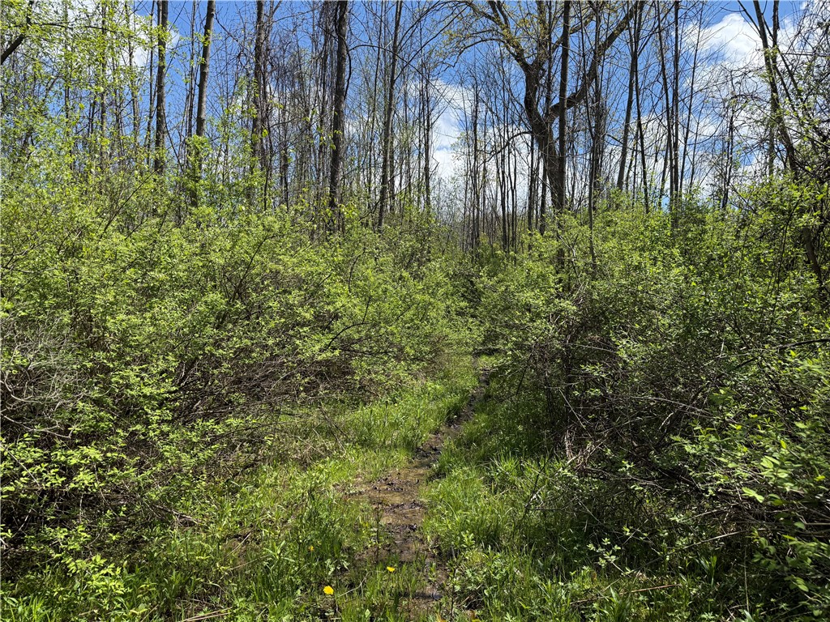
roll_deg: -2.5
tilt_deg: +0.5
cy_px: 311
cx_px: 415
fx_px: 575
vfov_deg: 56.8
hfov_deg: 71.6
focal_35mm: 24
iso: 100
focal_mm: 6.76
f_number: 1.78
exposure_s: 1/3953
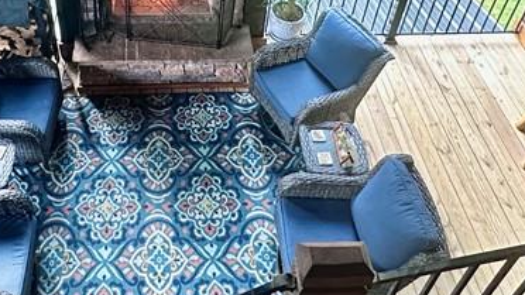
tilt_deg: -37.6
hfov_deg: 47.3
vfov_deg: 26.2
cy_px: -27
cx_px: 159
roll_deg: +0.5
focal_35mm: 42
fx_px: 585
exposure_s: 1/60
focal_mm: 2.22
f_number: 2.2
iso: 640
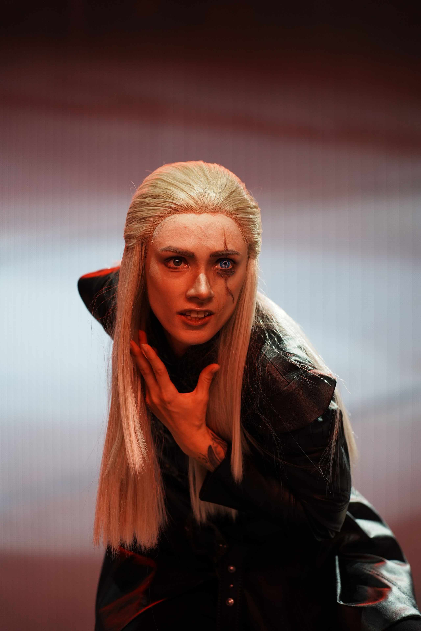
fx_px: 2631
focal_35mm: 150
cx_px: 210
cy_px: 316
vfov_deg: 13.7
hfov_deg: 9.1
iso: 400
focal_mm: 150
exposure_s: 1/640
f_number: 2.8
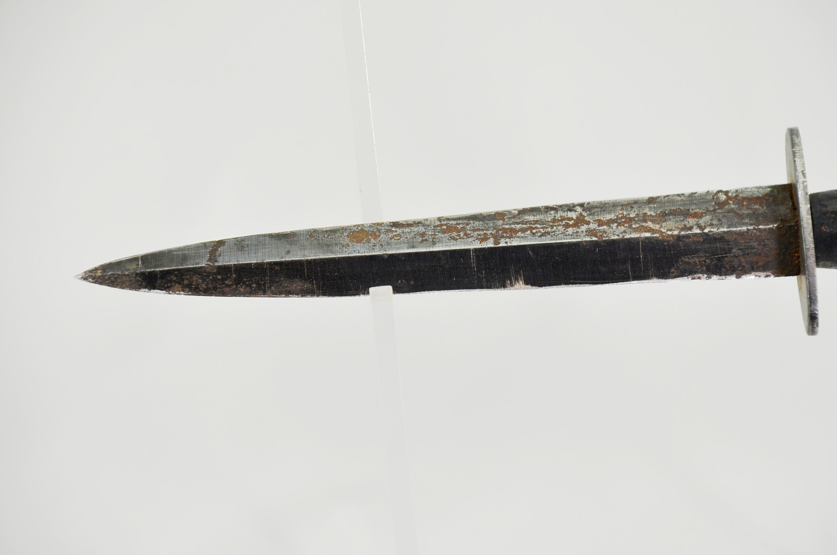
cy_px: 278
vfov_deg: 6.8
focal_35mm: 202
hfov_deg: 10.2
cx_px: 418
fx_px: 4698
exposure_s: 1/250
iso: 560
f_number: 5.6
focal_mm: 135
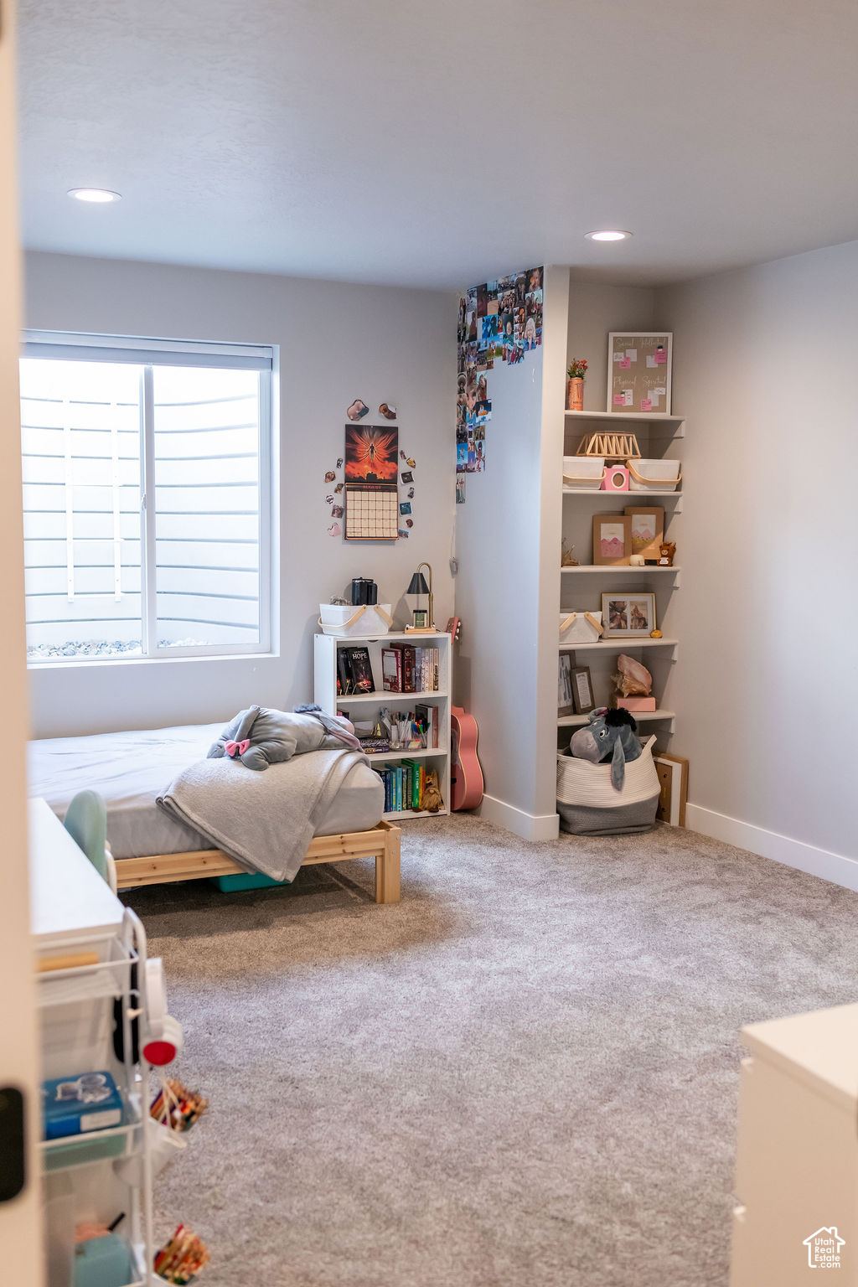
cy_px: 644
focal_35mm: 35
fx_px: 1251
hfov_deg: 37.9
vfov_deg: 54.4
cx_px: 429
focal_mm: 35
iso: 1600
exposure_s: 1/250
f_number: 3.2
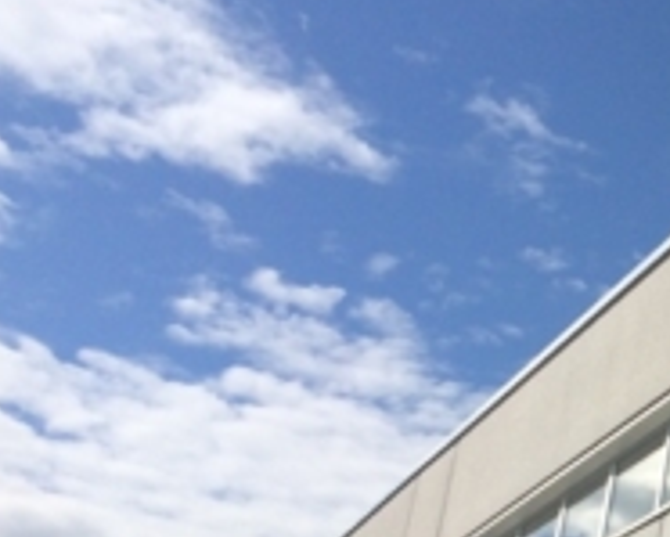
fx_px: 1786
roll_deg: -5.6
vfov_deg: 16.7
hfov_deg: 18.4
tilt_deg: +18.1
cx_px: 1055
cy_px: 562
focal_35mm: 90
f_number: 2.2
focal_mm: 4.15
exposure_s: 1/3731
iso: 32
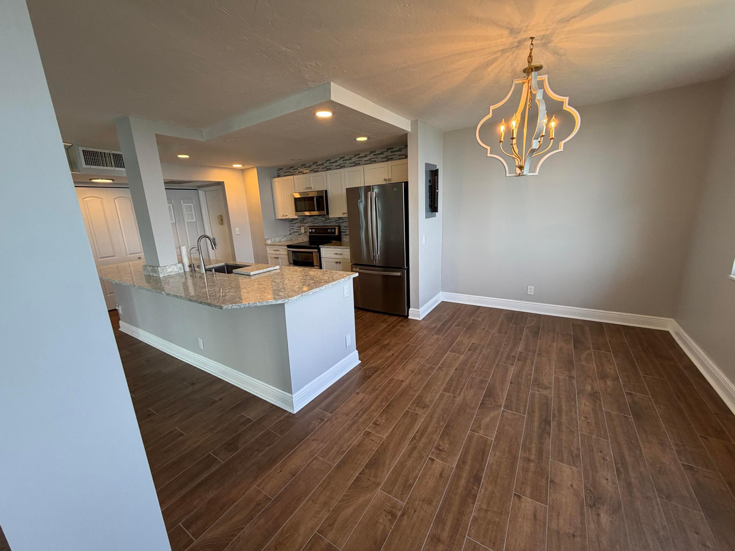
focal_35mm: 14
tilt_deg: -14.0
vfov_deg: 85.7
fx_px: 297
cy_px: 276
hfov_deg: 102.1
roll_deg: +3.4
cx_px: 368
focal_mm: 2.22
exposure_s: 1/120
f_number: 2.2
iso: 160
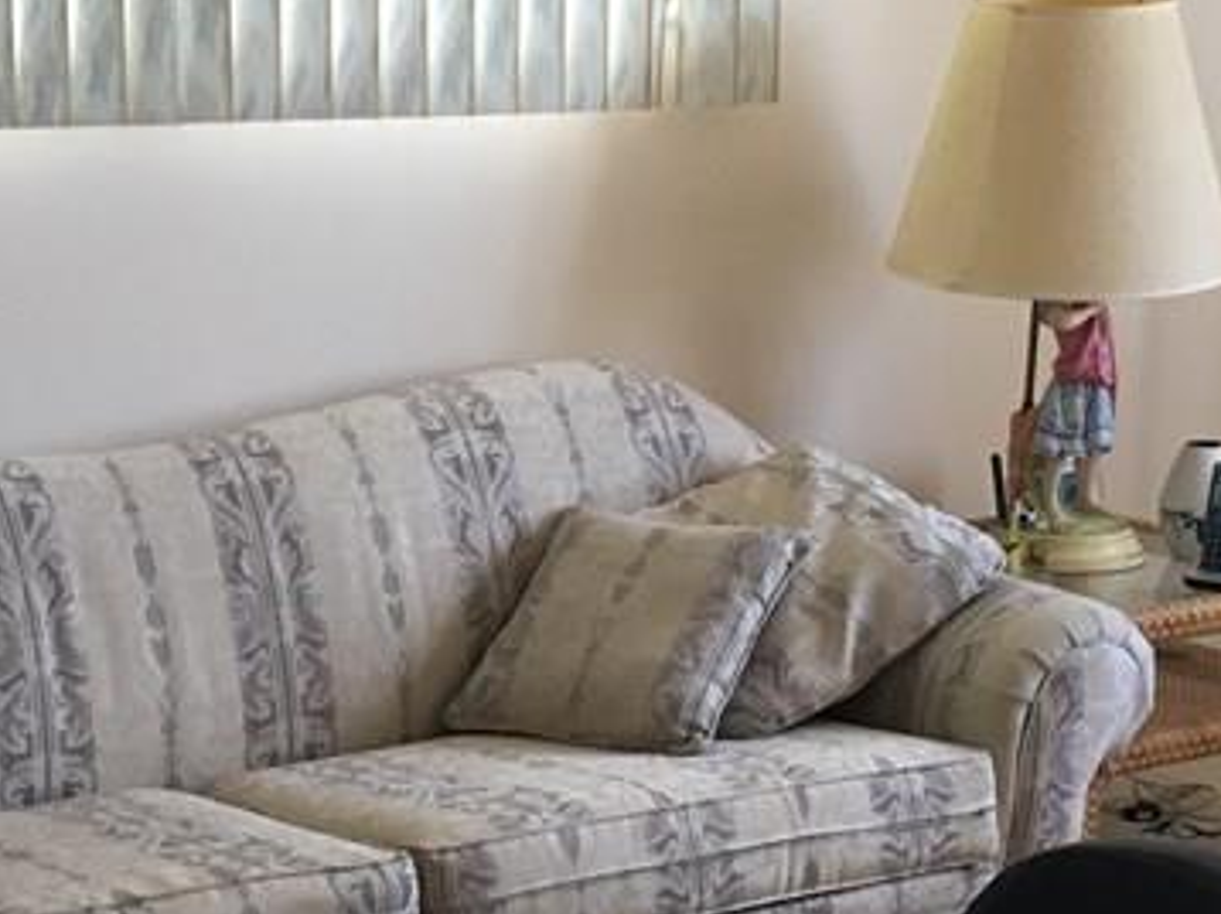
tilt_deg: -11.9
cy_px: 621
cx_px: 488
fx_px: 2926
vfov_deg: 17.7
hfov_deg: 23.5
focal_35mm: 83
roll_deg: -1.8
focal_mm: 4.15
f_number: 2.2
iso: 125
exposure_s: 1/30
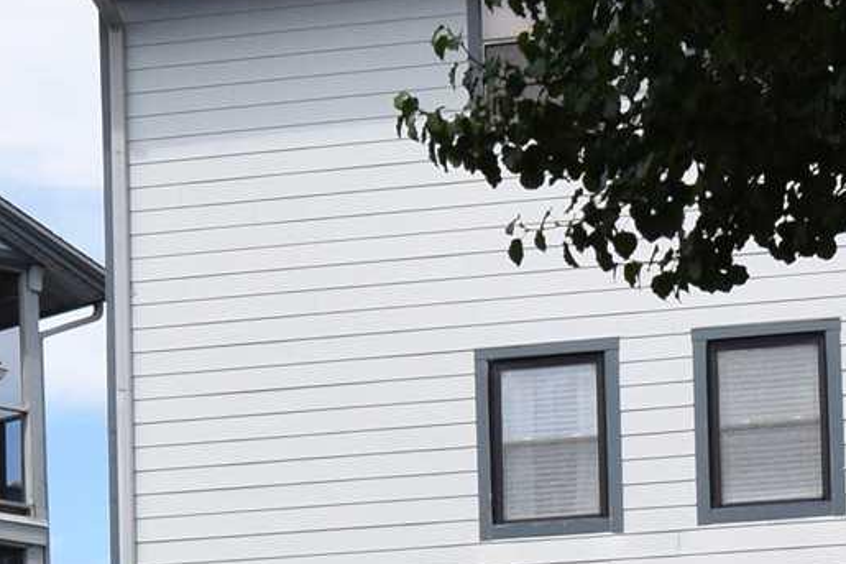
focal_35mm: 179
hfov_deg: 11.5
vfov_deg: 7.5
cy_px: 901
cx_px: 274
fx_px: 4205
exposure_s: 1/400
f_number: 10
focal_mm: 20
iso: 200
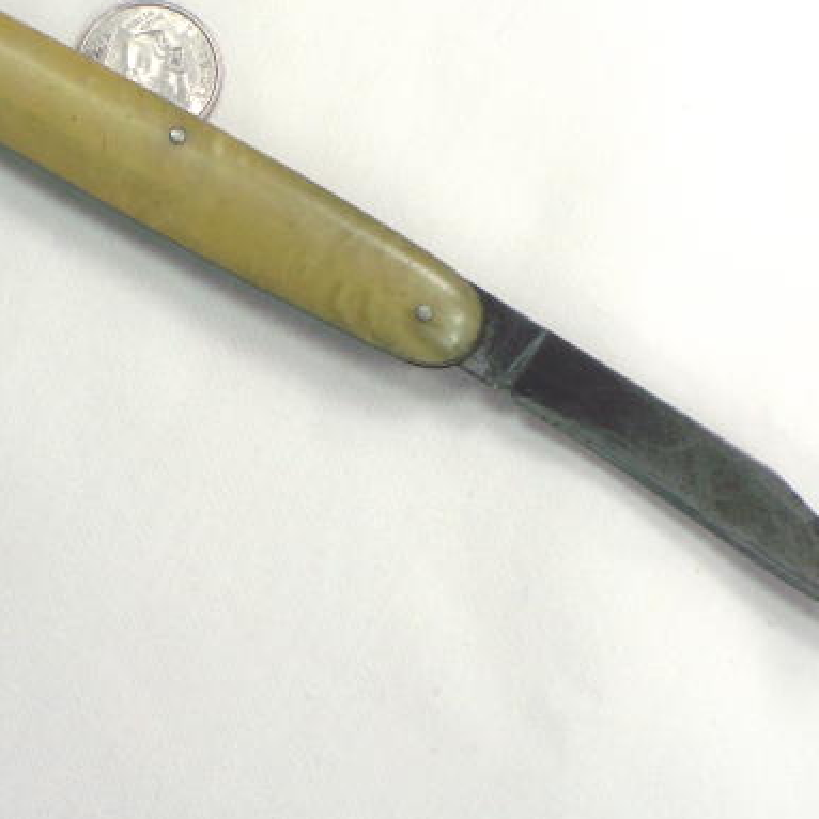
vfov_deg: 9.4
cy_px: 357
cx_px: 331
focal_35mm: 187
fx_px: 5006
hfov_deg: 9.4
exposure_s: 1/320
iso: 125
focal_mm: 28.83
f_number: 4.4
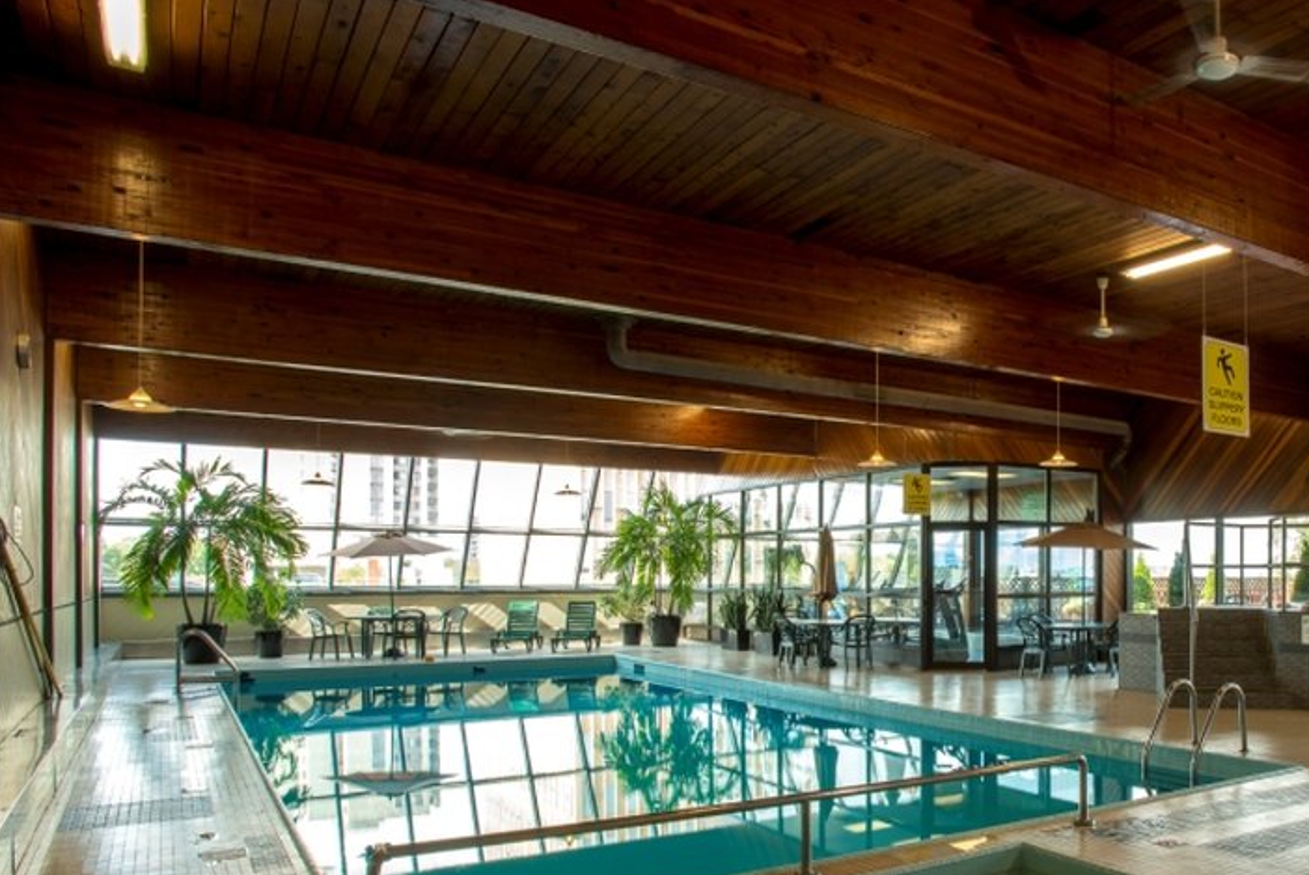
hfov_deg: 62.4
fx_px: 1019
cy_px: 595
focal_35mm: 28
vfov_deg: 45.6
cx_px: 952
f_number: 22
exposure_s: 1.3
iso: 100
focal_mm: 17
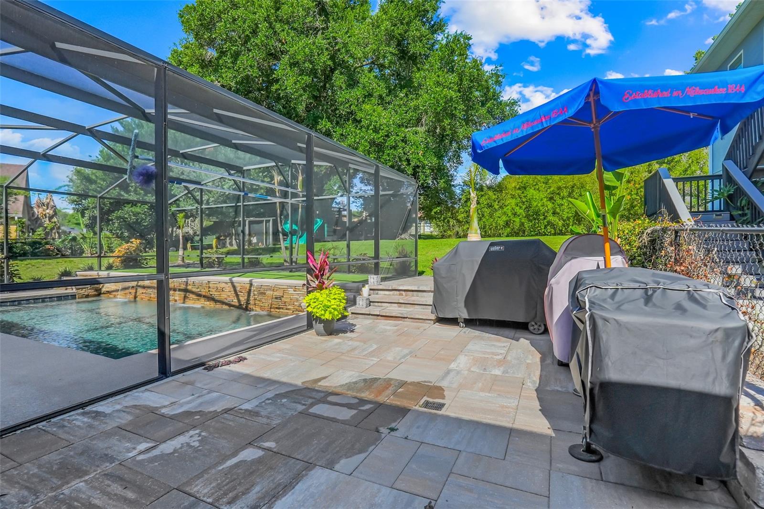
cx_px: 382
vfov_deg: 70.4
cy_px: 254
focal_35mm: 17
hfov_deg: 93.3
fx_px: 361
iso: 250
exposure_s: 1/80
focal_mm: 11.5
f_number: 9
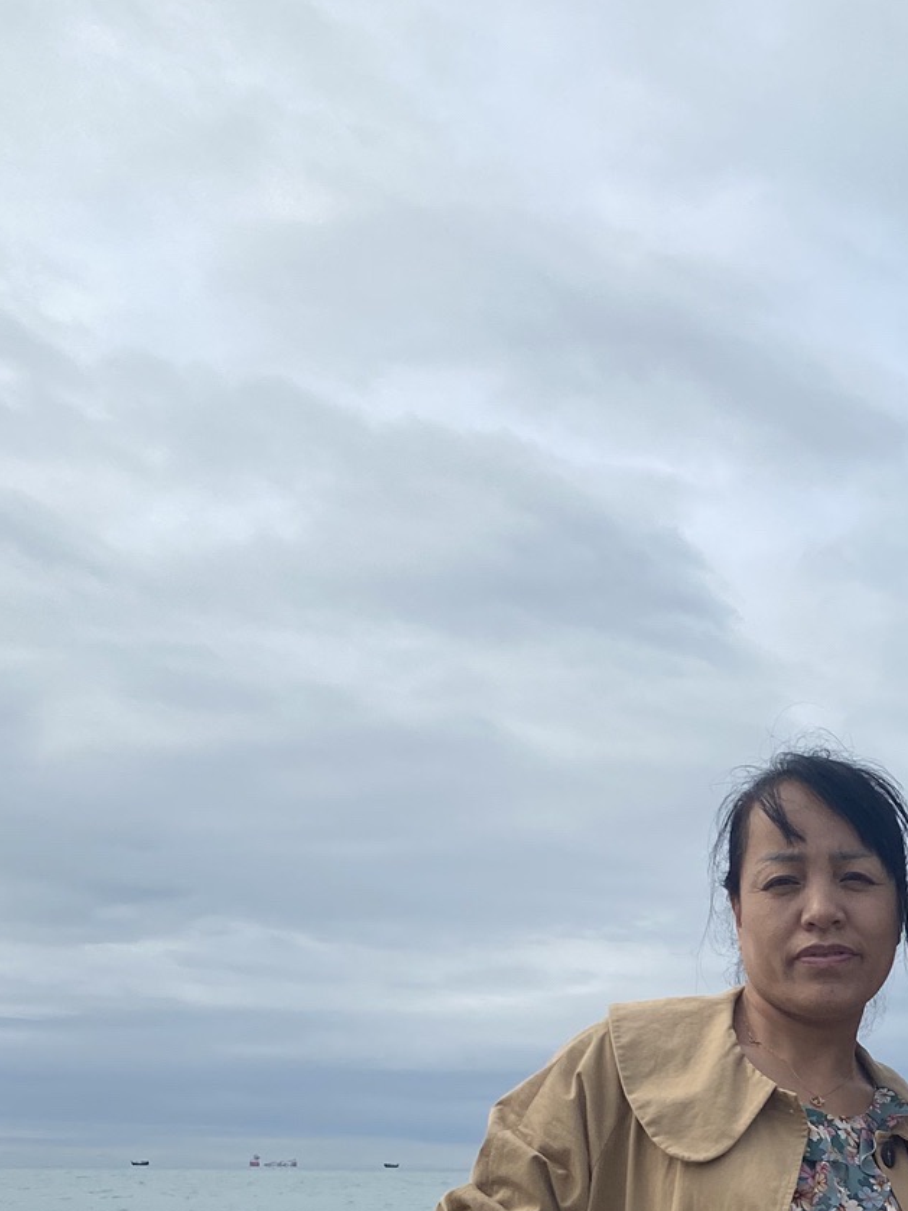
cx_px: 914
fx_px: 2169
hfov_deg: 22.7
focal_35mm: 62
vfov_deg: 27.7
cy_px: 1426
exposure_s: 1/4444
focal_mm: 4.25
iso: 32
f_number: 1.8
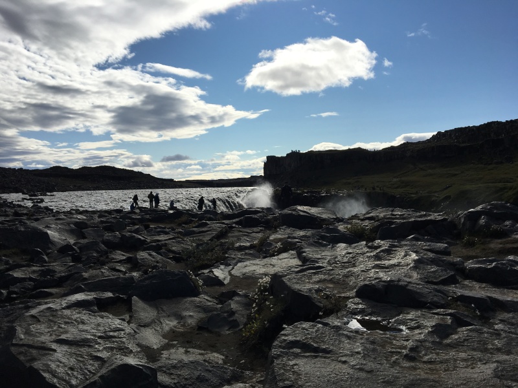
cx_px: 259
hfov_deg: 61.7
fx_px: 434
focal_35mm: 29
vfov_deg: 48.2
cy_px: 194
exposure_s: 1/5495
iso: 25
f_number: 2.2
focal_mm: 4.15
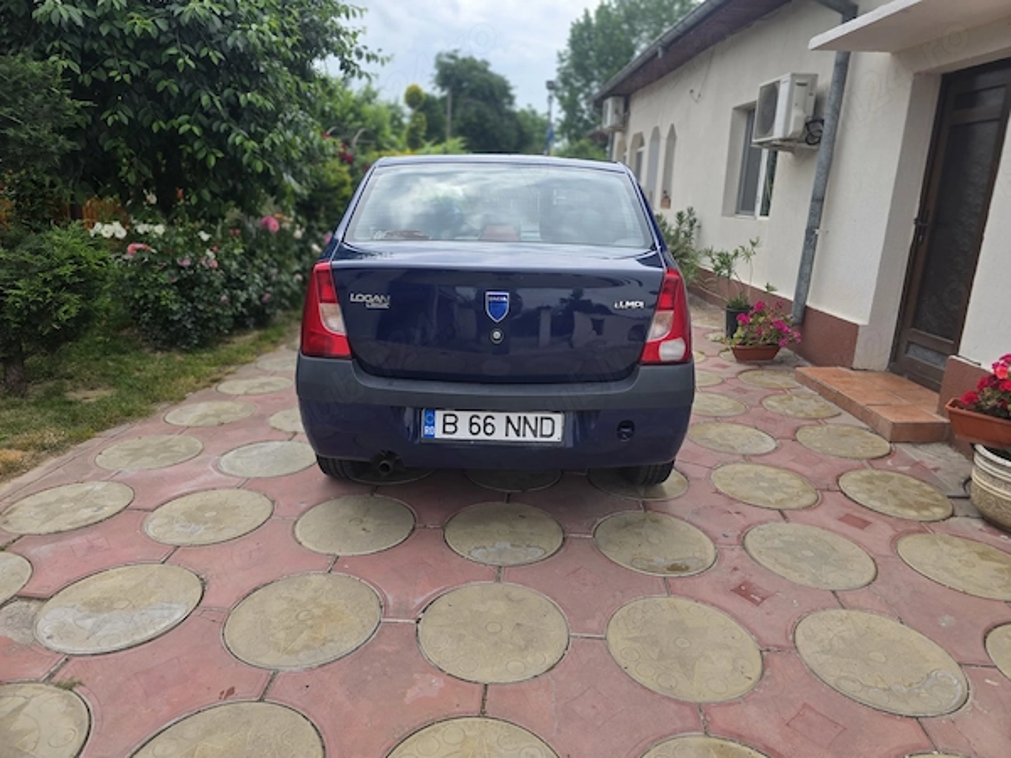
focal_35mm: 23
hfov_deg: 73.9
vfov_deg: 58.9
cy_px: 379
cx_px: 506
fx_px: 672
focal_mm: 6.3
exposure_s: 1/3788
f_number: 1.7
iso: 80
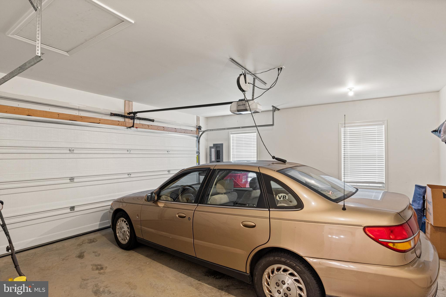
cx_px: 223
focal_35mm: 18
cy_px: 148
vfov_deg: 67.4
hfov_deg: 90.0
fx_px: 223
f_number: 9
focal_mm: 18
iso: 400
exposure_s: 1.3
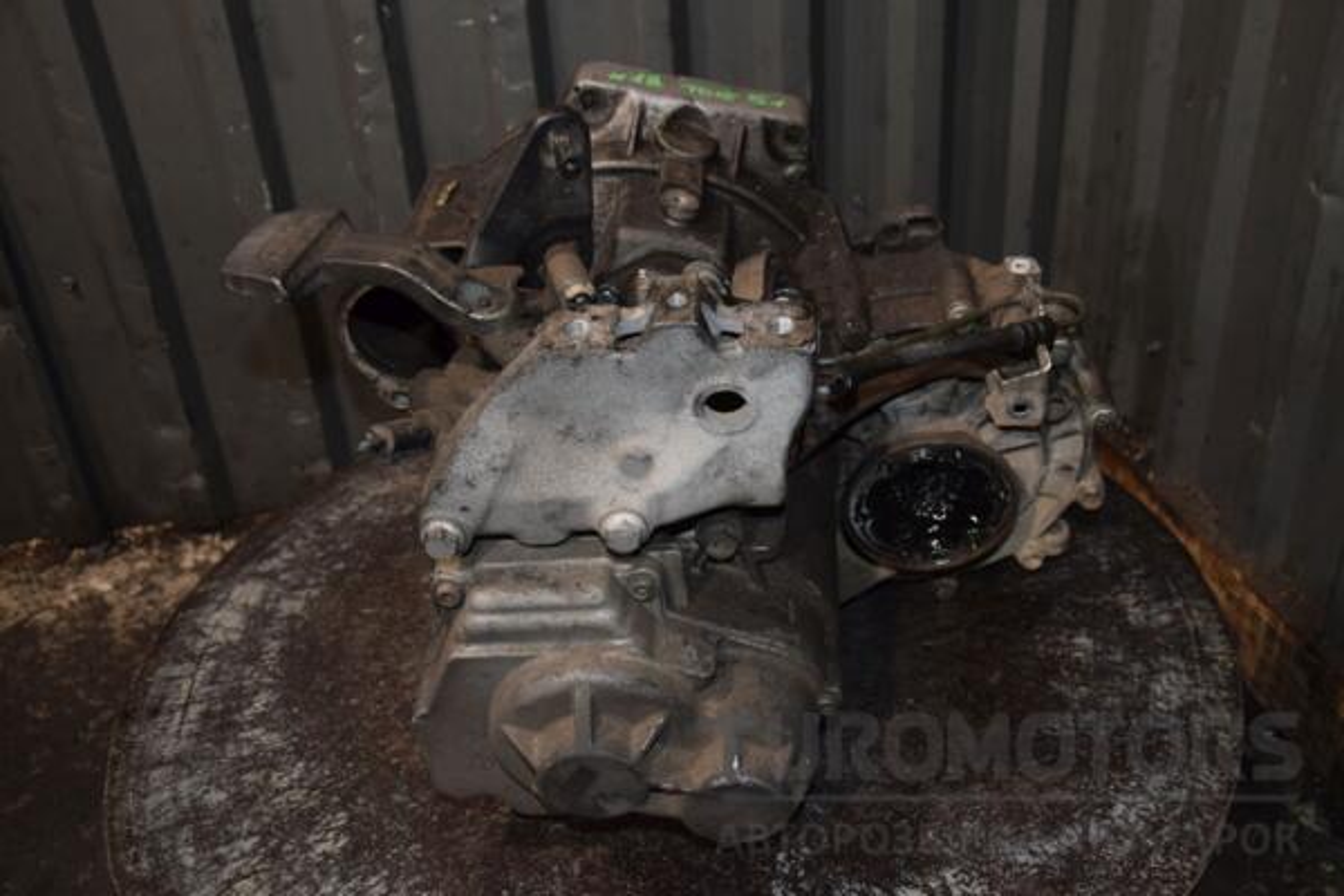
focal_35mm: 33
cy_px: 448
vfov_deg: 40.0
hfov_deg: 57.2
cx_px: 672
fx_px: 1232
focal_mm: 22
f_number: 5
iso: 800
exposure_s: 1/60
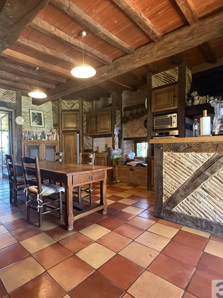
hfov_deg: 68.2
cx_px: 93
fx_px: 163
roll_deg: +1.6
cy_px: 151
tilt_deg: -1.7
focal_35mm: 19
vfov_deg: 84.7
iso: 640
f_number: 2.2
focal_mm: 2.22
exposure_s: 1/50
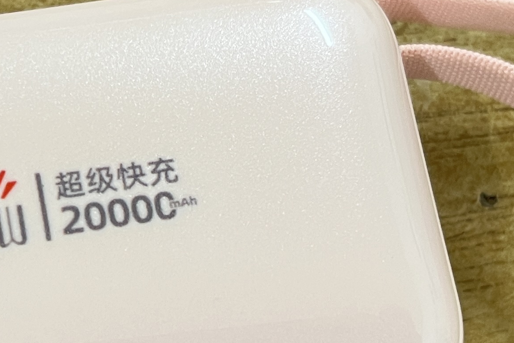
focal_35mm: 94
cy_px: 262
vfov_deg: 14.5
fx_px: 1342
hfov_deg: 21.6
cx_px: 173
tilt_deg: -74.7
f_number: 1.6
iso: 100
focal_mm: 5.1
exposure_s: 1/50
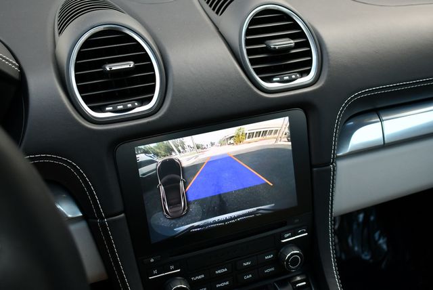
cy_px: 145
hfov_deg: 44.5
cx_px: 216
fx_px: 530
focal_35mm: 44
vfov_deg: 30.6
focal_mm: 22
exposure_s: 1/250
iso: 400
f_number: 3.8
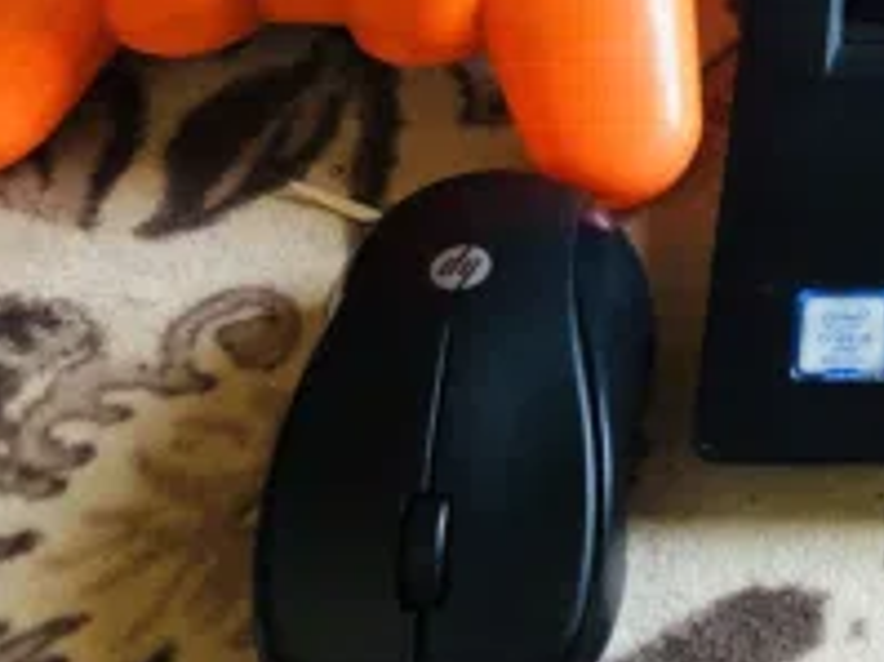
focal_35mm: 90
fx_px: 2297
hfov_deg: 20.2
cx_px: 1093
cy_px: -289
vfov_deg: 15.3
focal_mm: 3.99
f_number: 1.8
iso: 100
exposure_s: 1/17
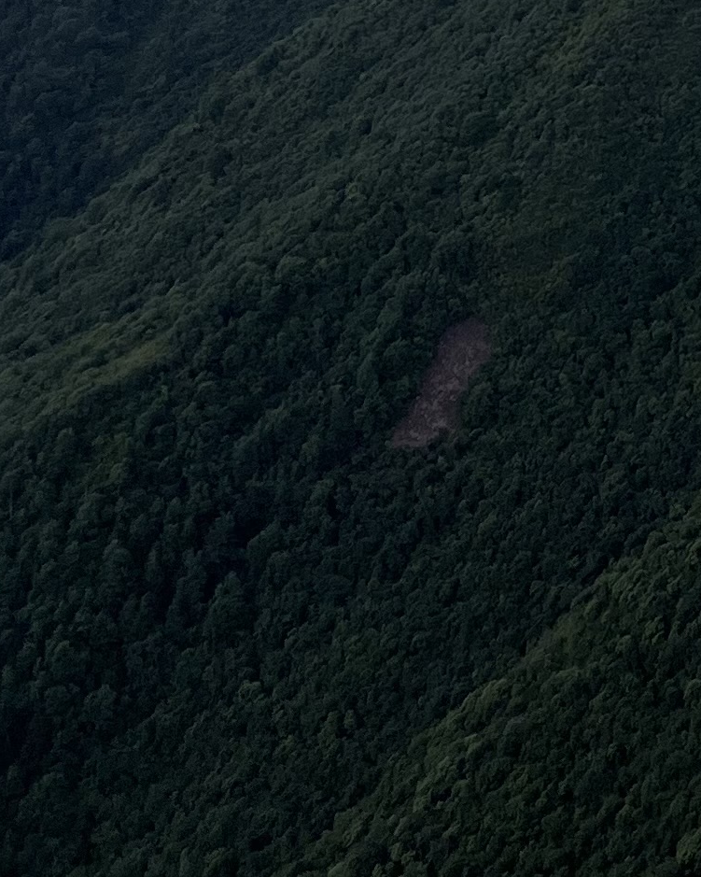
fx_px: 2827
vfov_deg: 16.1
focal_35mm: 109
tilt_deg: -3.3
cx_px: 1327
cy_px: -437
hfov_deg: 12.7
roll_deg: +1.9
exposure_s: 1/200
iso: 40
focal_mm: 5.1
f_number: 1.6
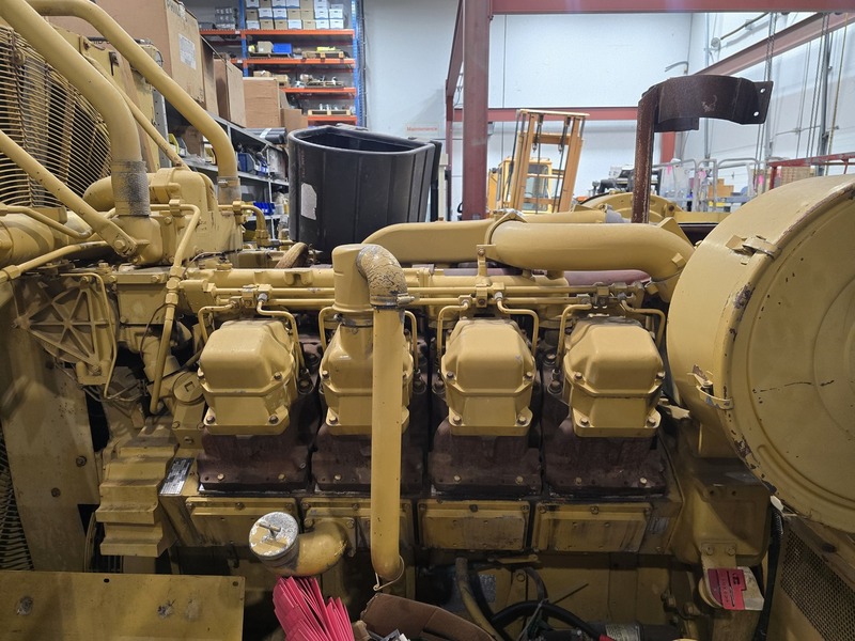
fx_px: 568
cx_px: 428
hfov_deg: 73.9
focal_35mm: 23
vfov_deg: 58.9
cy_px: 320
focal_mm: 6.3
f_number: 1.7
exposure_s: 1/120
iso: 320
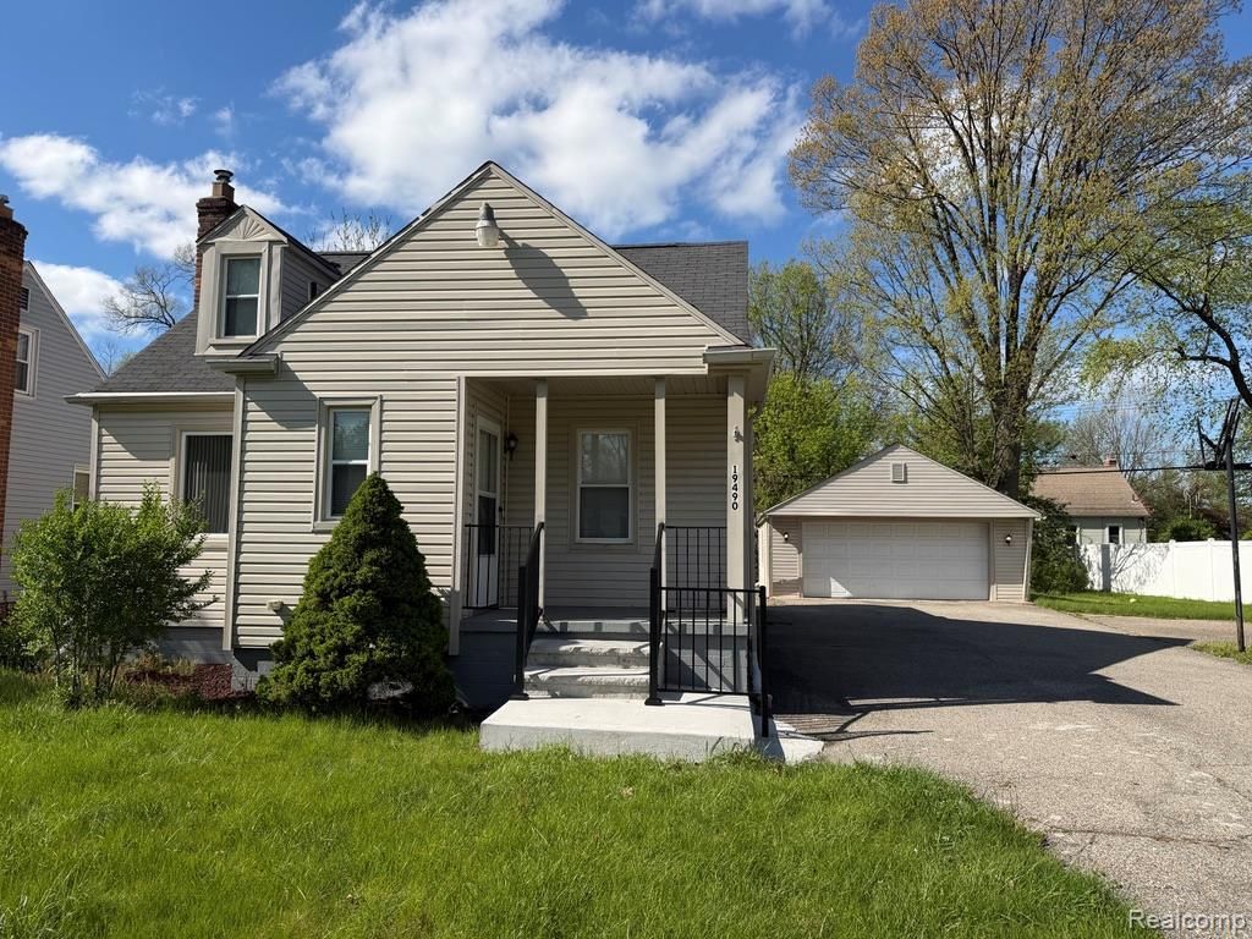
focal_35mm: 24
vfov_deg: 56.8
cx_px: 626
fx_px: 868
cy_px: 470
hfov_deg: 71.6
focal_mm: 6.76
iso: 80
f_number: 1.78
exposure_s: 1/4975
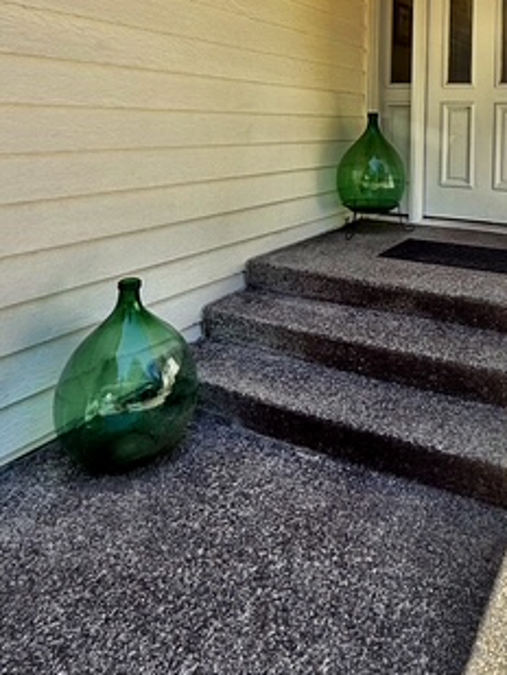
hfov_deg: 45.3
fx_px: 566
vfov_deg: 56.7
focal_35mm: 29
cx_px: 420
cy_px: 127
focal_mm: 2.22
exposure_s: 1/527
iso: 64
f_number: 2.2
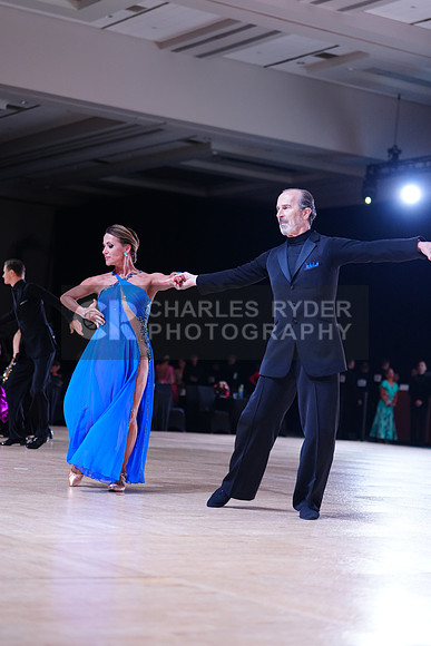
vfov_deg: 27.3
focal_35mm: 74
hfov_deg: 18.4
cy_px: 323
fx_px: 1328
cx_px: 216
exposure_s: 1/640
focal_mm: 74
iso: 1250
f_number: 2.8
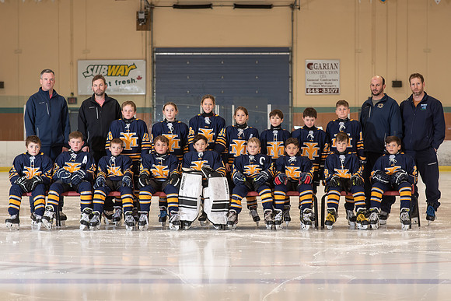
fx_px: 1254
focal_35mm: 100
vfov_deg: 13.7
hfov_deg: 20.4
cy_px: 157
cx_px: 223
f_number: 5
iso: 500
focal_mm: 85
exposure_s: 1/250
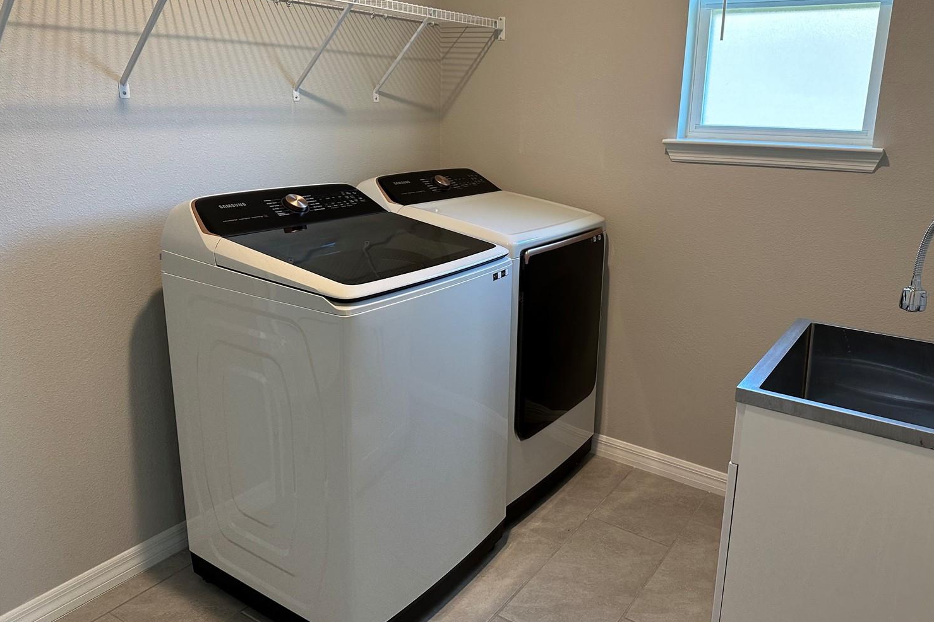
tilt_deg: -17.1
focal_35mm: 27
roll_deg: -1.7
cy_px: 281
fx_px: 700
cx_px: 502
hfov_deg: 67.3
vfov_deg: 47.9
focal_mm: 6.86
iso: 160
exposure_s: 1/60
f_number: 1.78
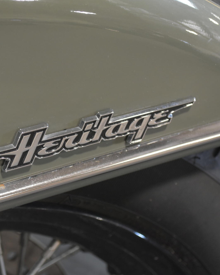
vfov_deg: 22.5
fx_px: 692
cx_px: 71
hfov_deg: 18.0
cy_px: 138
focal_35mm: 85
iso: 1600
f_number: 5.3
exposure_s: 1/20
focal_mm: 40
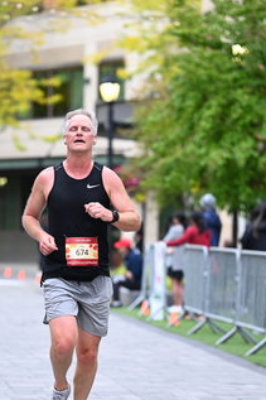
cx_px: 99
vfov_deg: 9.5
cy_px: 289
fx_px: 2408
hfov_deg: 6.3
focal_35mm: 217
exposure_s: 1/1600
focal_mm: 125
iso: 1000
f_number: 2.8
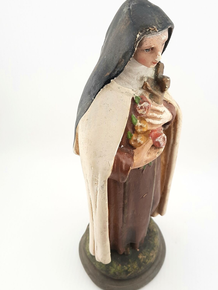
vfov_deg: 55.3
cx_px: 136
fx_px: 277
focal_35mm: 33
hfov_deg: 42.6
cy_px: 136
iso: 32
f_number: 2
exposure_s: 1/277
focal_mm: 4.6
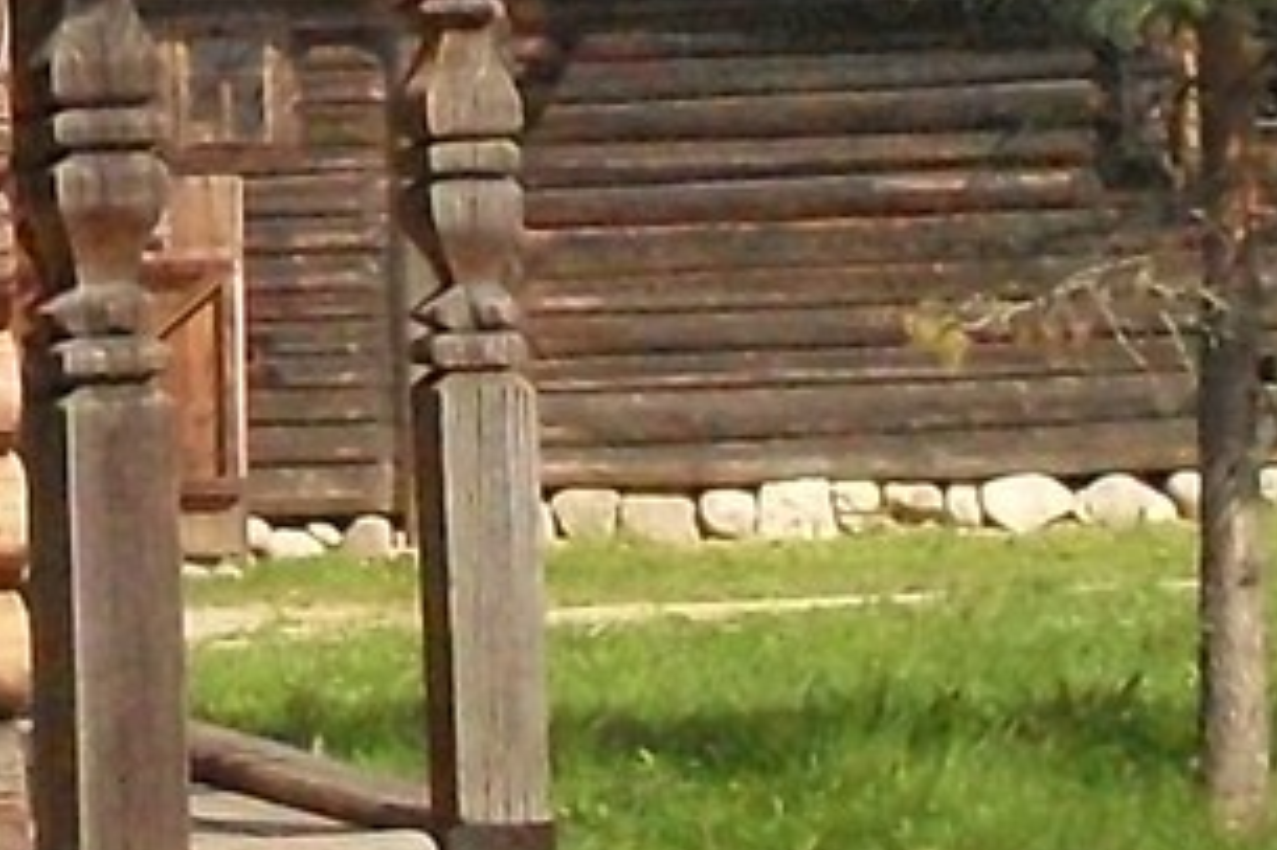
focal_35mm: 186
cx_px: -509
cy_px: -517
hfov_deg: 10.7
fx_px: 6594
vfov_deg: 7.2
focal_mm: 6.3
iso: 400
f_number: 8.4
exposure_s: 1/500
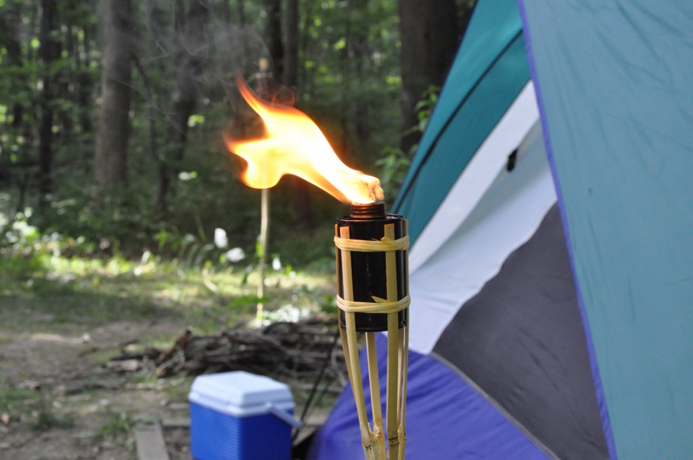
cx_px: 346
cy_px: 230
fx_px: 1442
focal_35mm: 75
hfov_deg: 27.0
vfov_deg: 18.1
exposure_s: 1/100
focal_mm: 50
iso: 2000
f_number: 11
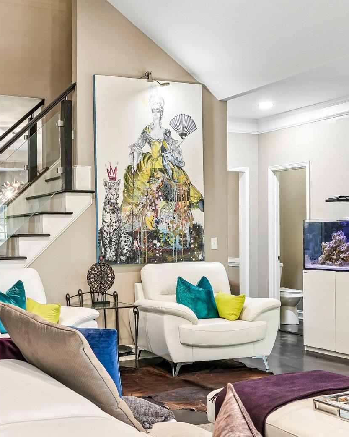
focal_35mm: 48
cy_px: 239
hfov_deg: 31.1
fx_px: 620
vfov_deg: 38.7
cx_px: 101
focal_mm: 26
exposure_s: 1/2.5
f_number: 8
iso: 400
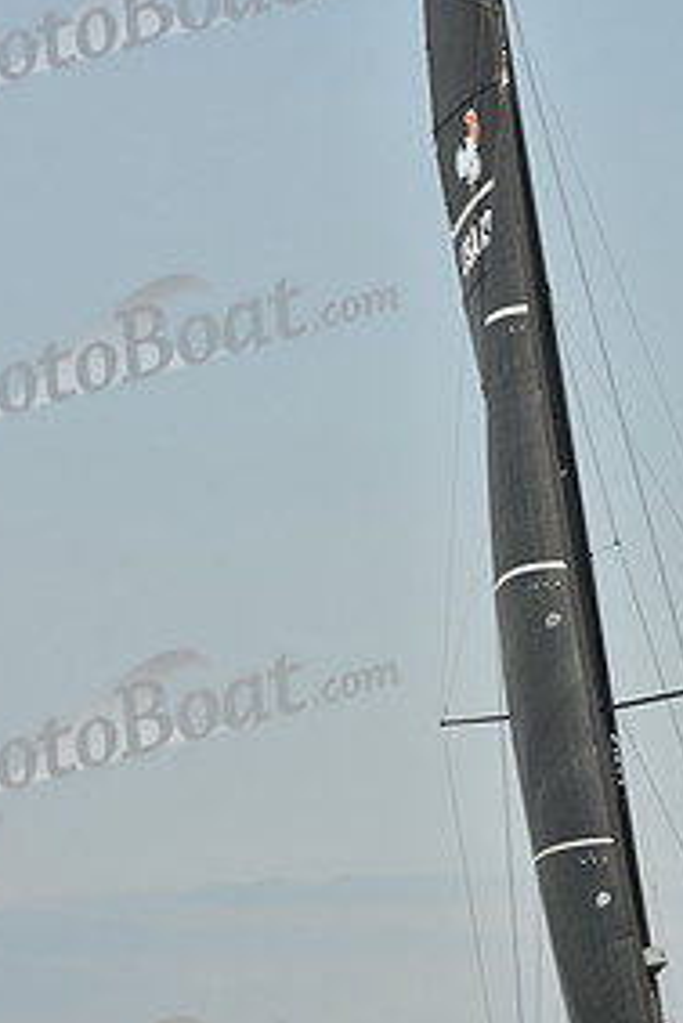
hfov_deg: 8.4
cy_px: 488
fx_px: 4661
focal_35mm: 164
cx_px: 587
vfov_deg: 12.5
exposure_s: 1/800
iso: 250
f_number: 10
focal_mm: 80
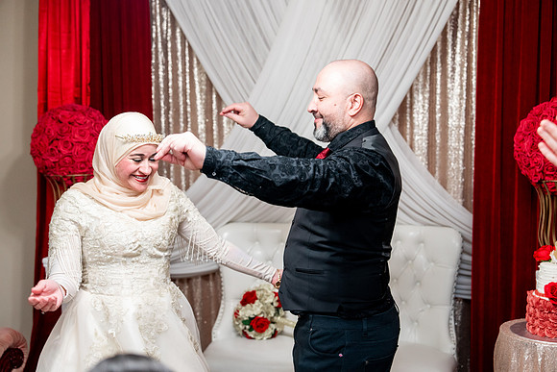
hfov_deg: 43.6
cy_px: 186
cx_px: 278
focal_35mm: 45
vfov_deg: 29.9
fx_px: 696
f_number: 2.8
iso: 2500
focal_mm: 45
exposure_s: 1/160
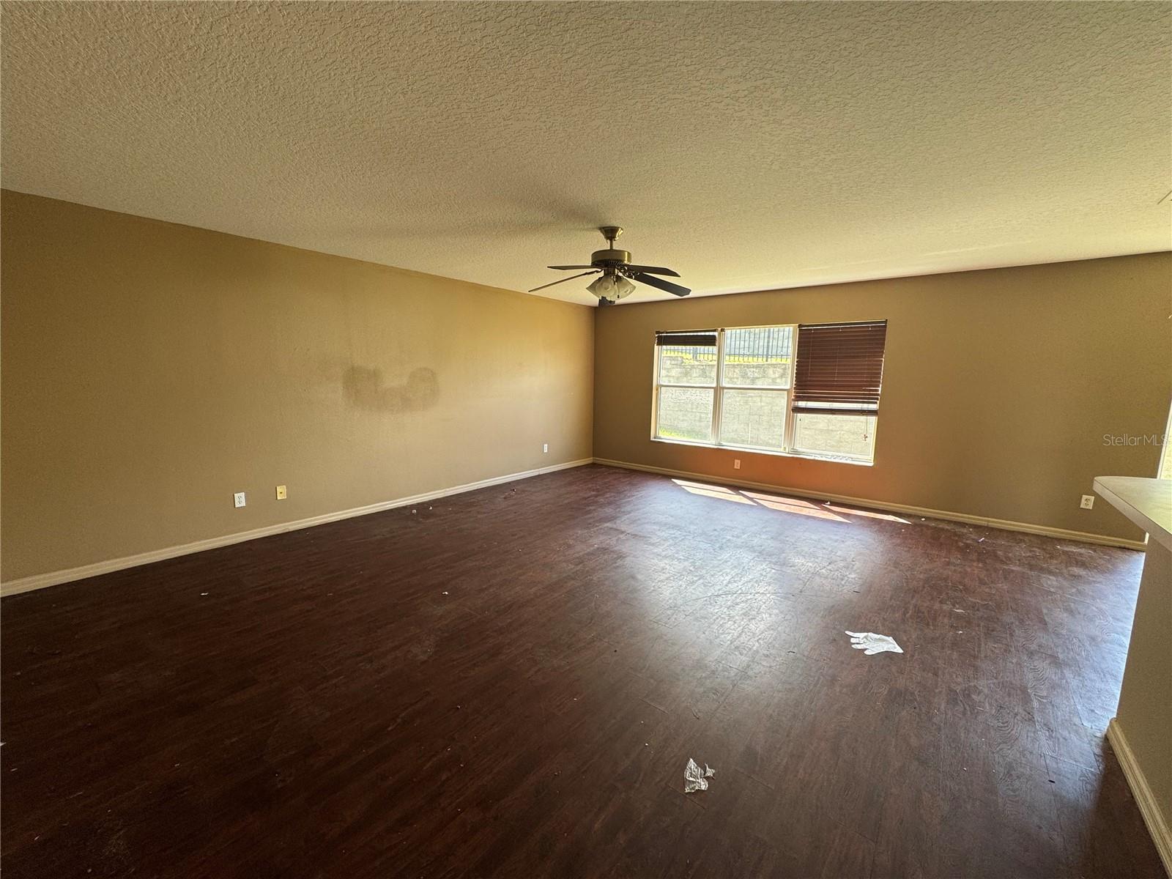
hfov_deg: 102.1
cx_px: 586
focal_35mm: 14
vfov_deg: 85.7
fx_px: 474
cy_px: 440
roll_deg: -1.1
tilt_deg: -8.0
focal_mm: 2.22
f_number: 2.2
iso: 64
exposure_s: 1/99
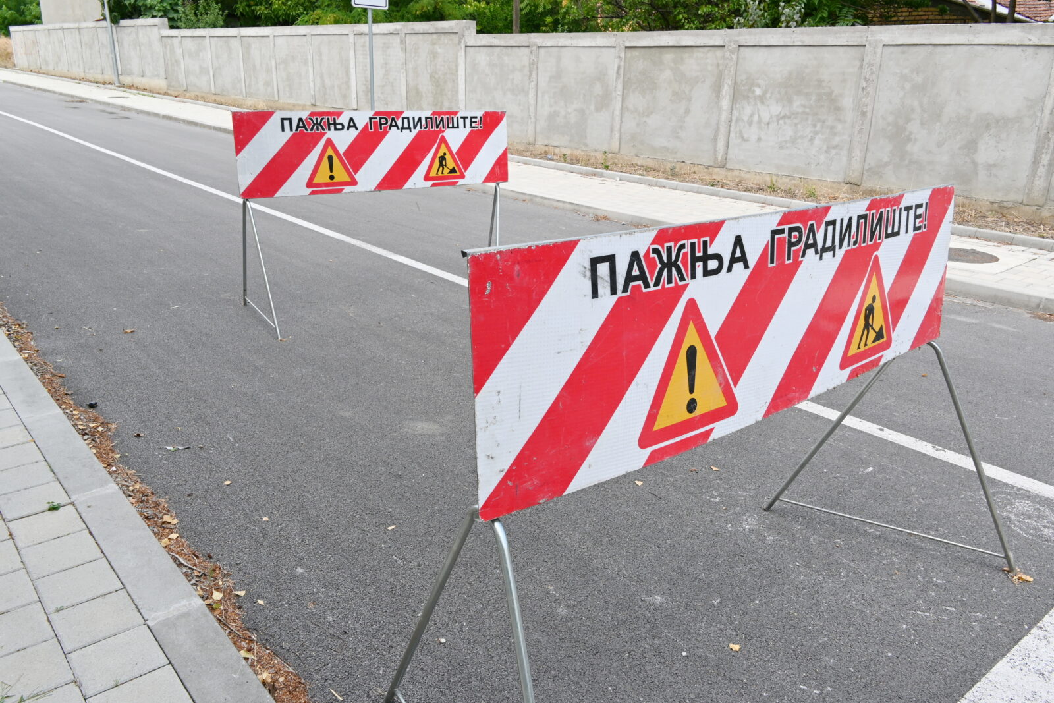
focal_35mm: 27
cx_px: 527
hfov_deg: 67.4
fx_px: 791
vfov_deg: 47.9
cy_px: 352
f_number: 9
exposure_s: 1/200
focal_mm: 18
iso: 200
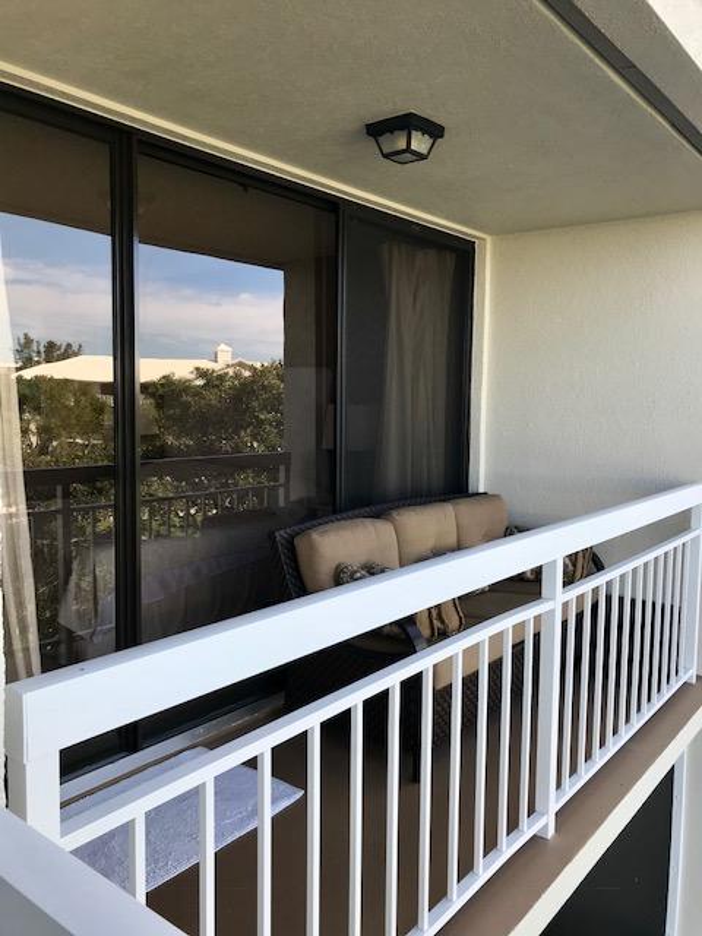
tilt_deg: -5.4
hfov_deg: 49.7
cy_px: 468
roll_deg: -1.1
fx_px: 757
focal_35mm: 28
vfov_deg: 63.4
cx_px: 351
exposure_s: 1/397
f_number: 1.8
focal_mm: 3.99
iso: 20
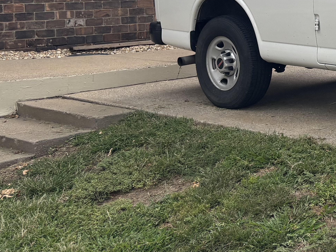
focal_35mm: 77
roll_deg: +2.0
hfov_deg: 21.5
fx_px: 747
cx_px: 495
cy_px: -5
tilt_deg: -1.3
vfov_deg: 18.6
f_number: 1.6
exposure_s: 1/430
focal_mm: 5.96
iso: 50
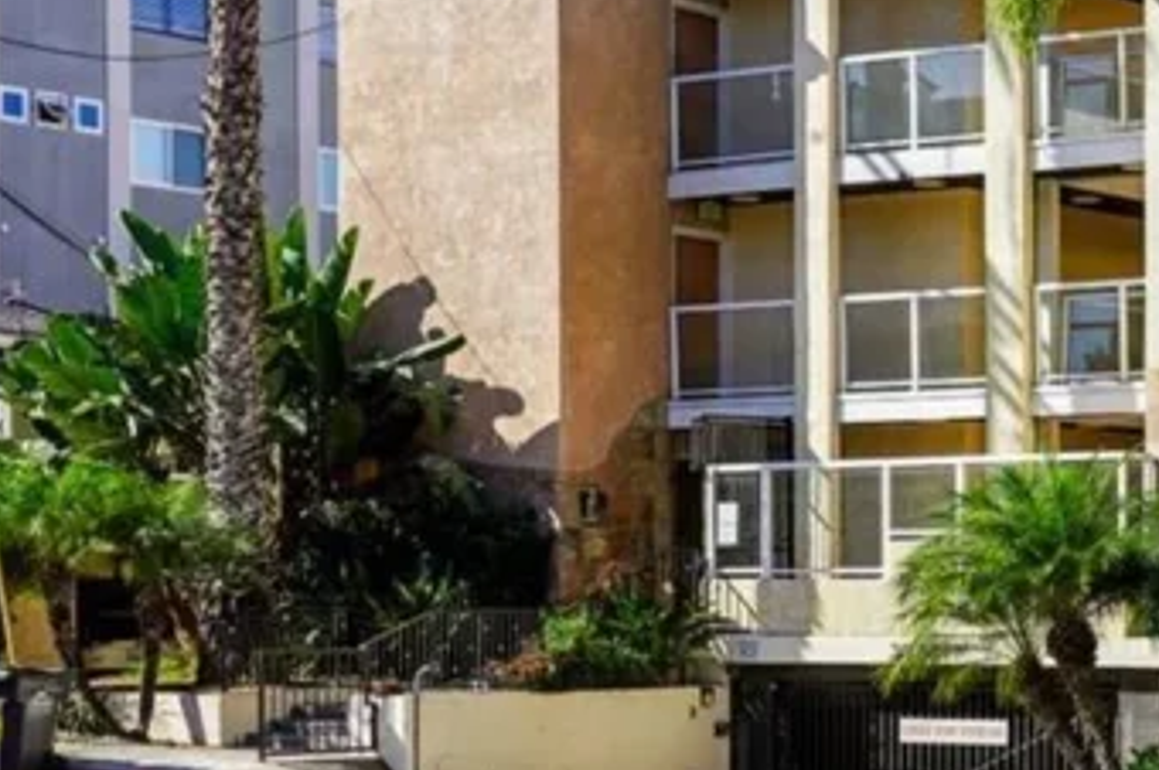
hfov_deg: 20.7
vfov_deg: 14.5
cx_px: 1271
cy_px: 491
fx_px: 3023
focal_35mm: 94
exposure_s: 1/640
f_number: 5
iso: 100
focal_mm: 38
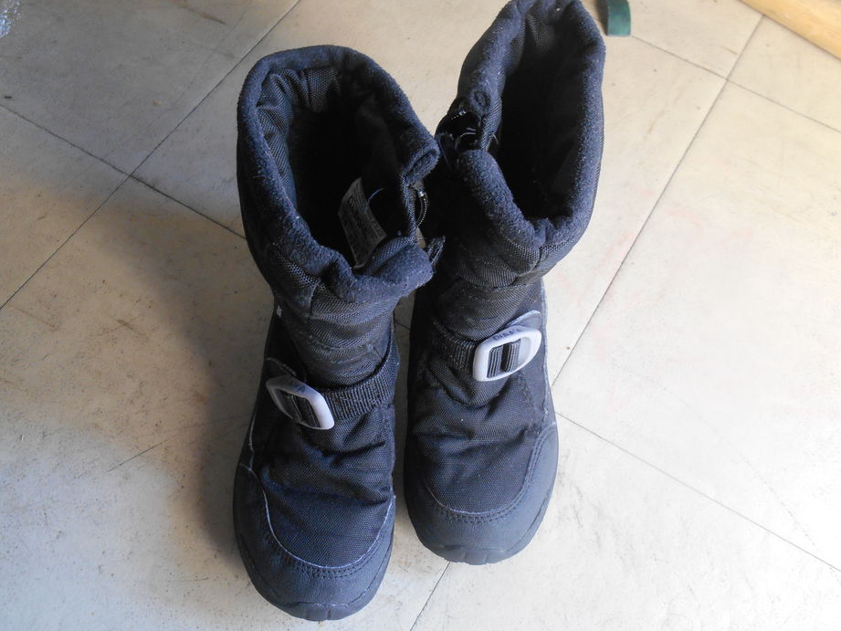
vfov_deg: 37.7
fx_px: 923
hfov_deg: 49.0
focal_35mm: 38
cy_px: 301
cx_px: 435
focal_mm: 6.3
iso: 280
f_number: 3.7
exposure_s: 1/30
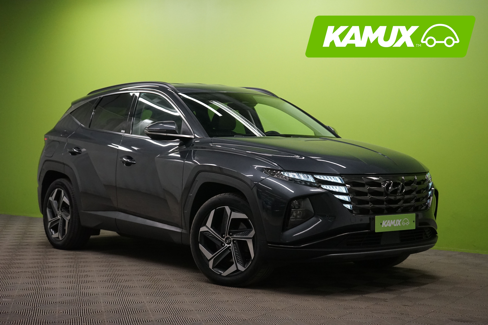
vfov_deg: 22.6
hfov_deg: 33.4
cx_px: 244
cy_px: 162
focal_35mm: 60
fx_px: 813
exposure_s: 1/160
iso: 4000
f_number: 5
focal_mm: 60
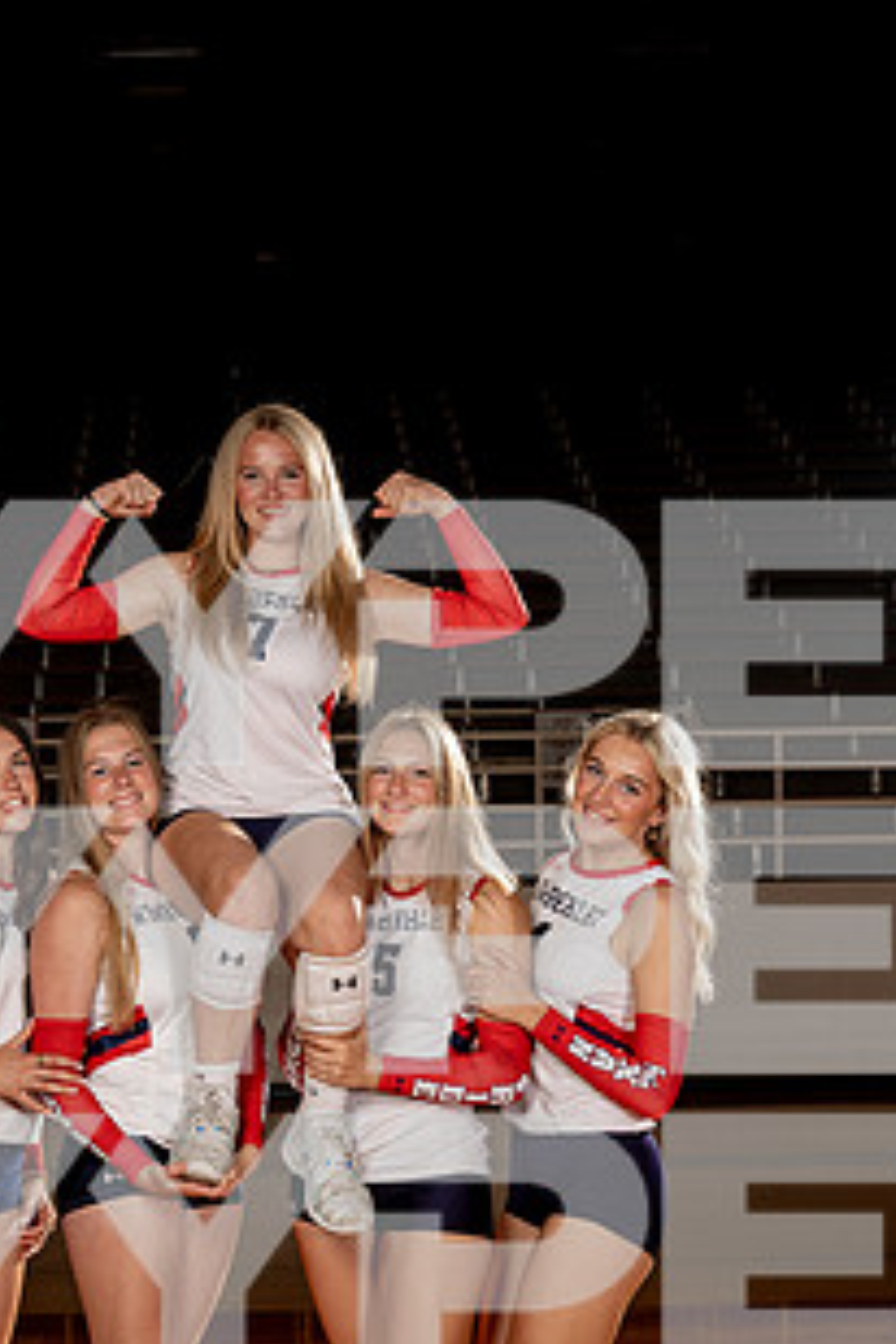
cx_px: 318
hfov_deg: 19.4
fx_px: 2613
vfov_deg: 28.6
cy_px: 944
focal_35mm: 70
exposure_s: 1/250
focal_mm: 48
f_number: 5.6
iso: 100
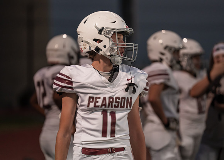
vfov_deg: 6.7
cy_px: 80
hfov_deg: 9.4
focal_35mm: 215
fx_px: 1365
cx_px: 112
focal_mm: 200
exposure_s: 1/1250
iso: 3200
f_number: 2.8
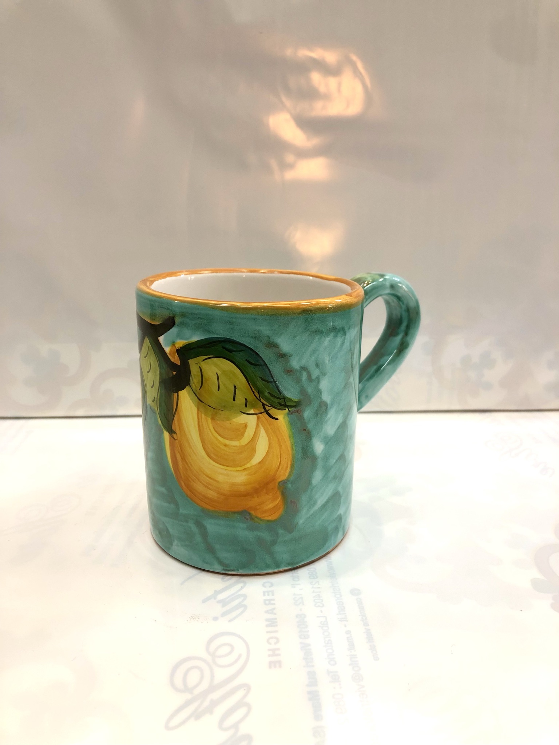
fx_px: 603
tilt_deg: -17.1
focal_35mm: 28
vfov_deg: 63.4
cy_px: 372
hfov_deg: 49.7
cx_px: 280
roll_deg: +0.5
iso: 32
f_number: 1.8
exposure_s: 1/33
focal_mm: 3.99
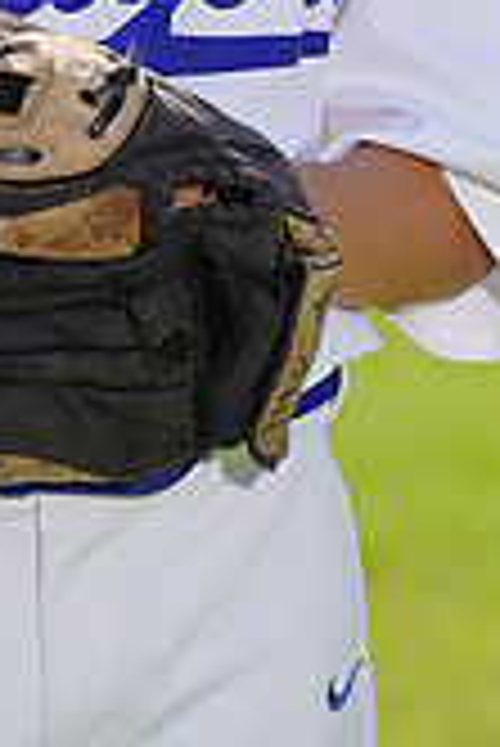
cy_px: -540
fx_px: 15799
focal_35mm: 760
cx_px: -11
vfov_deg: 2.7
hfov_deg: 1.8
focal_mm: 218
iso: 100
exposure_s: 1/250
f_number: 8
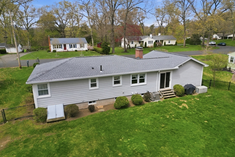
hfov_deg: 69.4
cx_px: 121
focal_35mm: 26
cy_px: 76
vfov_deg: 49.5
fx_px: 170
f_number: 1.7
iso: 100
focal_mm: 6.7
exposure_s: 1/3200
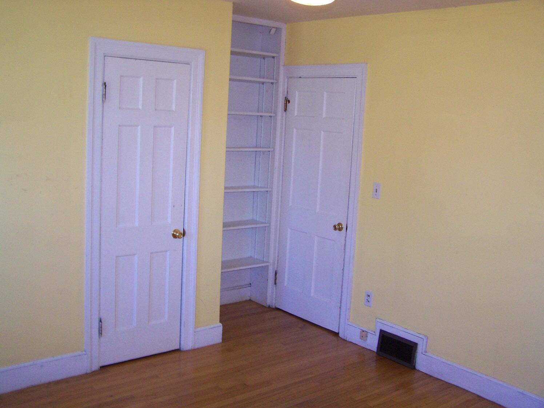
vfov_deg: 37.7
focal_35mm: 38
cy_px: 204
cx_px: 272
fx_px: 597
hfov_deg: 49.0
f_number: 2.8
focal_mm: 6.3
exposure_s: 1/60
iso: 160
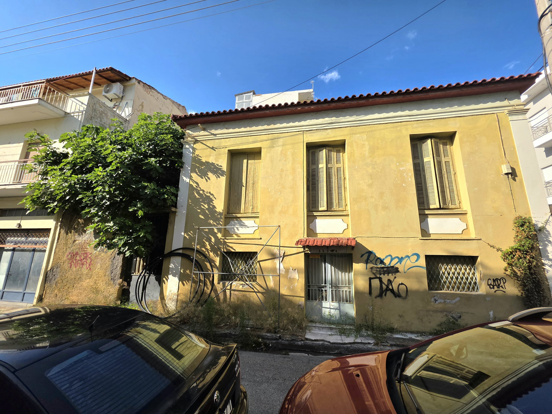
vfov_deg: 89.9
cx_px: 276
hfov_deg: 106.2
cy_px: 207
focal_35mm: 13
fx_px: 207
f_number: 1.9
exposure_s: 1/1667
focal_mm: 2.2
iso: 40
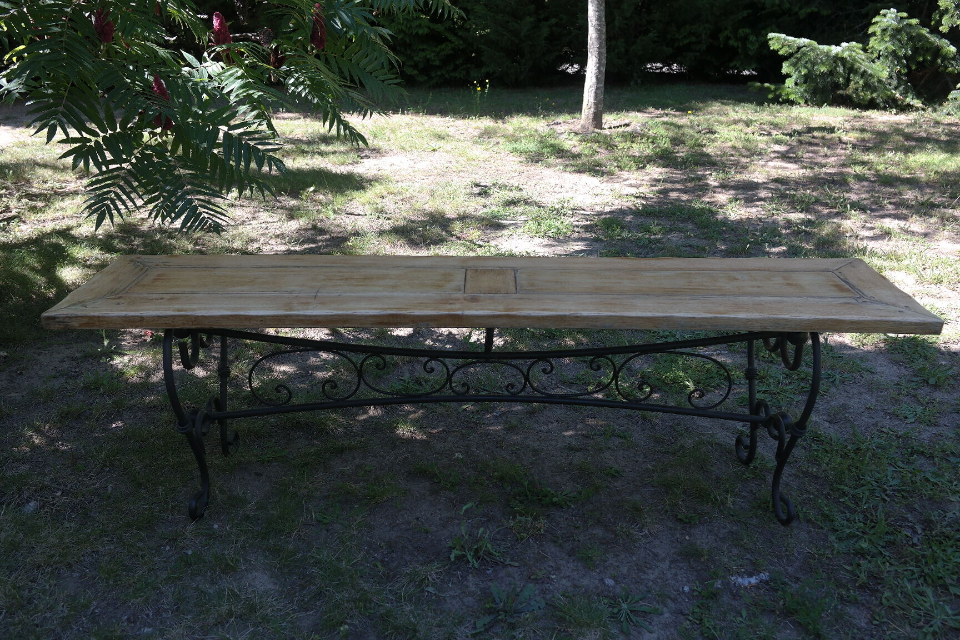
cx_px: 480
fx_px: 800
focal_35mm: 30
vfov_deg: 43.6
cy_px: 320
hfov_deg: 61.9
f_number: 4.5
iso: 100
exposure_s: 1/125
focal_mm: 20
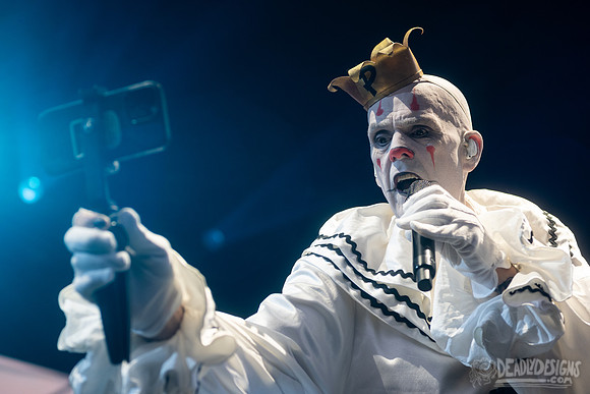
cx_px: 295
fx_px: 1311
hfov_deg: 25.4
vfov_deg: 17.1
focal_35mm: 80
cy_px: 197
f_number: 5
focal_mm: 80
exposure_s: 1/400
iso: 640
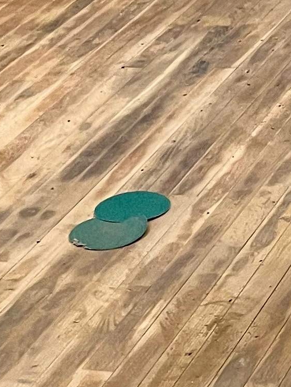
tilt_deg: -27.5
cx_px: 449
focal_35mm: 139
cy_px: 284
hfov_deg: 10.3
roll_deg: +5.3
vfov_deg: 14.1
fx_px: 1557
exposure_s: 1/60
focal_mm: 5.1
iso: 250
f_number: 1.6
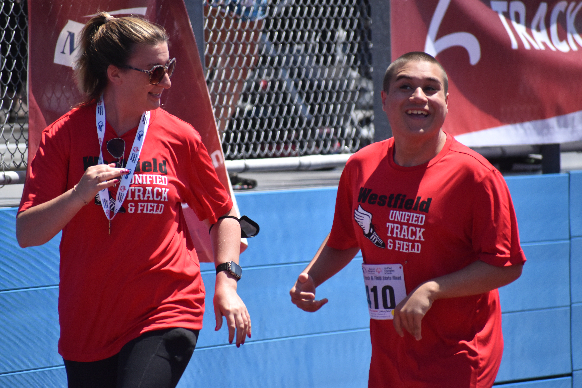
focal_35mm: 390
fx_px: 6305
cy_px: 194
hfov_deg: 5.3
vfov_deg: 3.5
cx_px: 291
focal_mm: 260
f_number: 6
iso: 1250
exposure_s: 1/4000
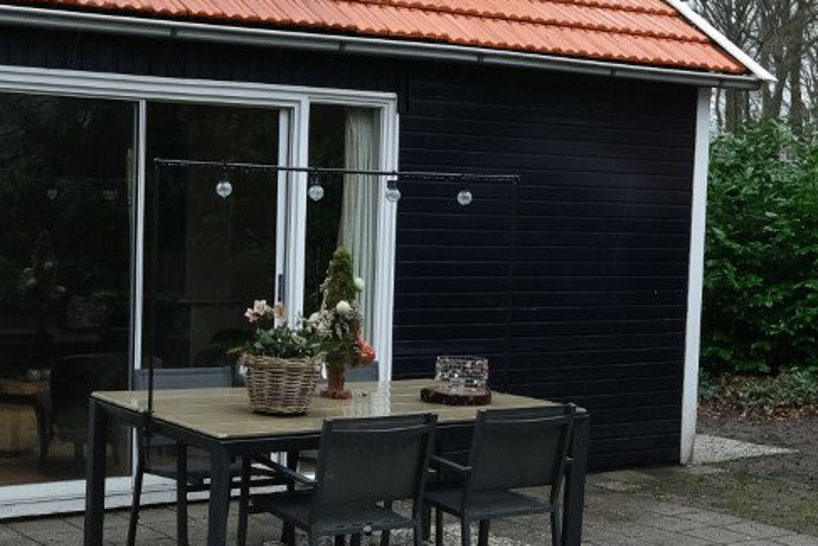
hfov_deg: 39.2
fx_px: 1136
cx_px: 288
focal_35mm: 50
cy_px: 308
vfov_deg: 27.0
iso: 250
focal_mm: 10
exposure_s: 1/100
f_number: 5
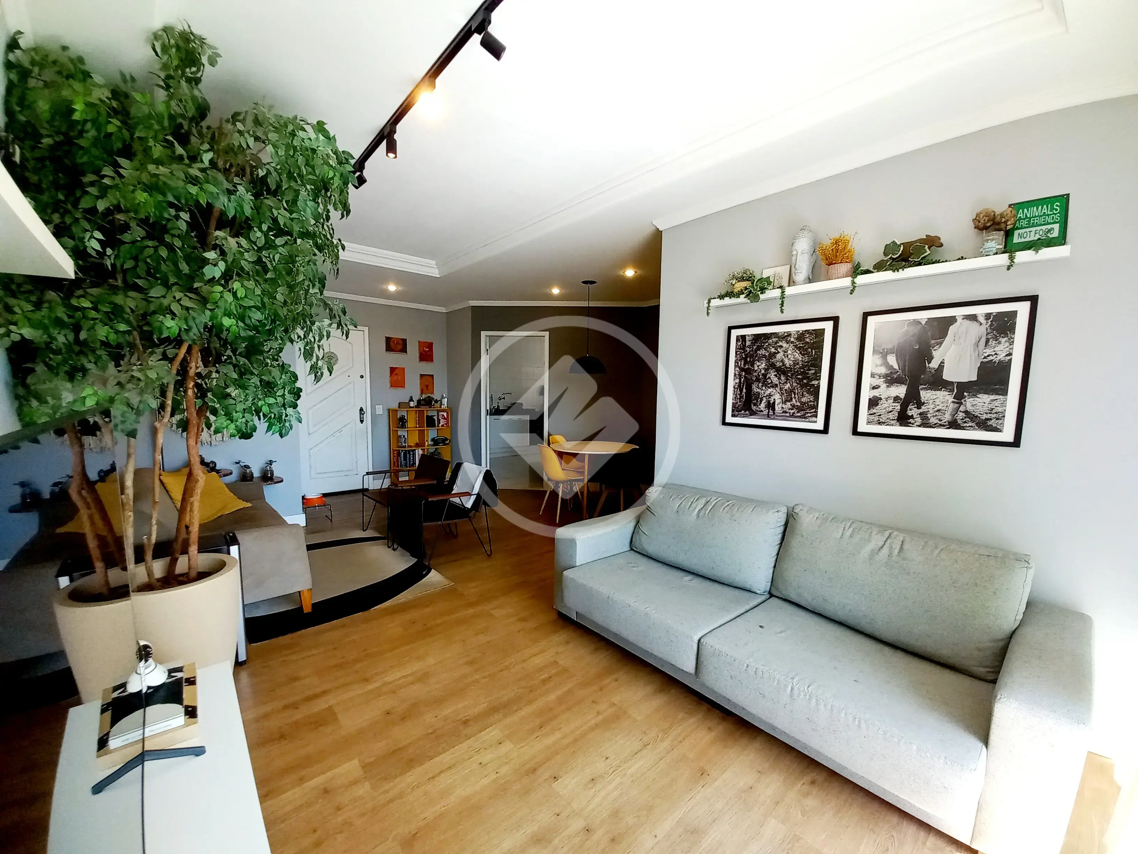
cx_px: 569
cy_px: 427
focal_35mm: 13
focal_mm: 1.42
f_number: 2.2
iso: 50
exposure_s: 1/101
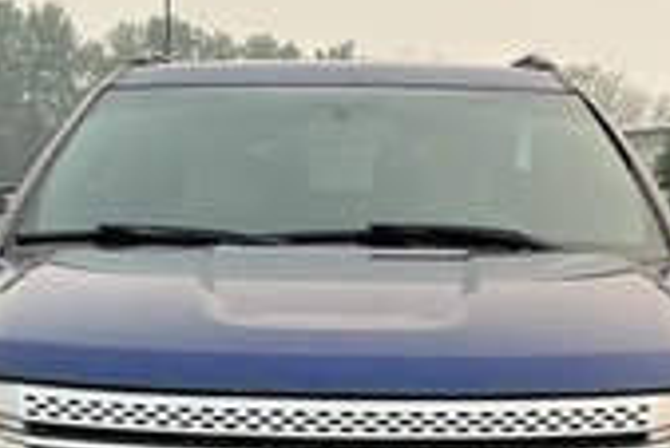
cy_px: 444
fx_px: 1285
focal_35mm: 69
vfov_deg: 19.2
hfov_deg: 29.2
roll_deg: -2.2
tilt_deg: -6.4
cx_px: 309
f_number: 1.8
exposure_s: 1/620
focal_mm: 3
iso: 25
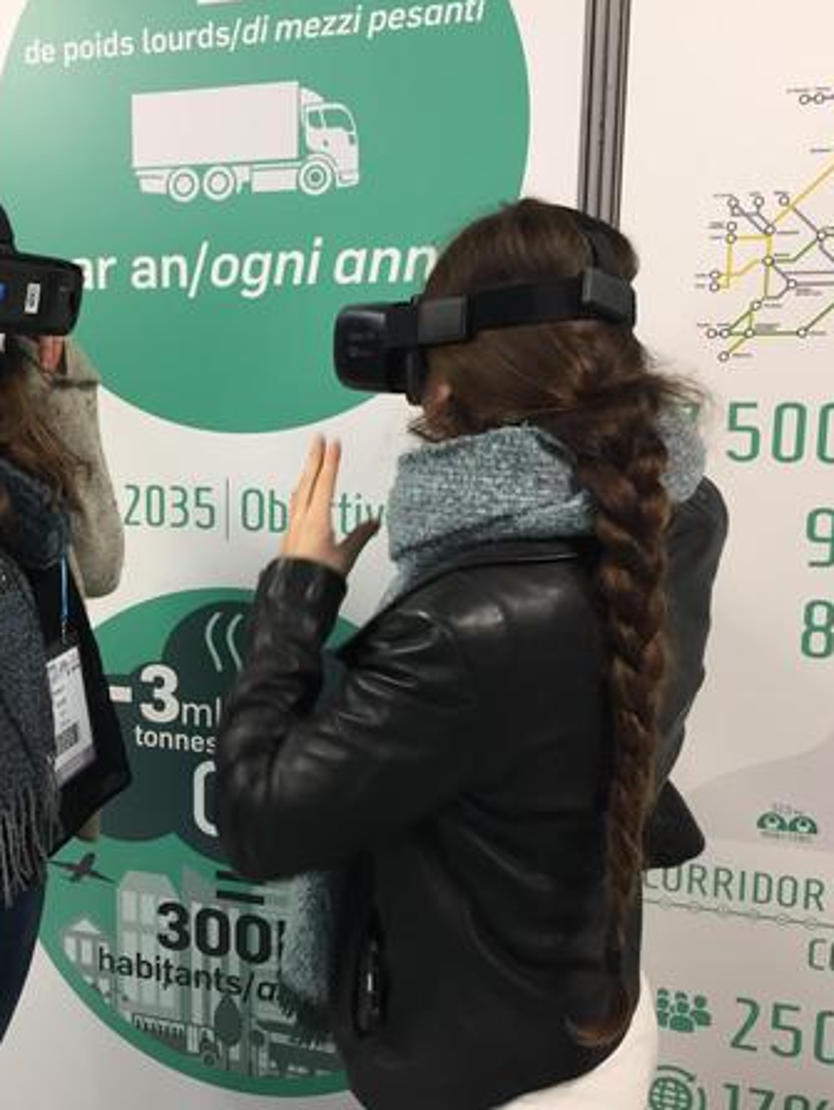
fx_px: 1252
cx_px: 209
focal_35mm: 39
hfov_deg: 36.0
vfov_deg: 47.8
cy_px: 555
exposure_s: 1/33
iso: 100
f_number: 2.2
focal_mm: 4.15
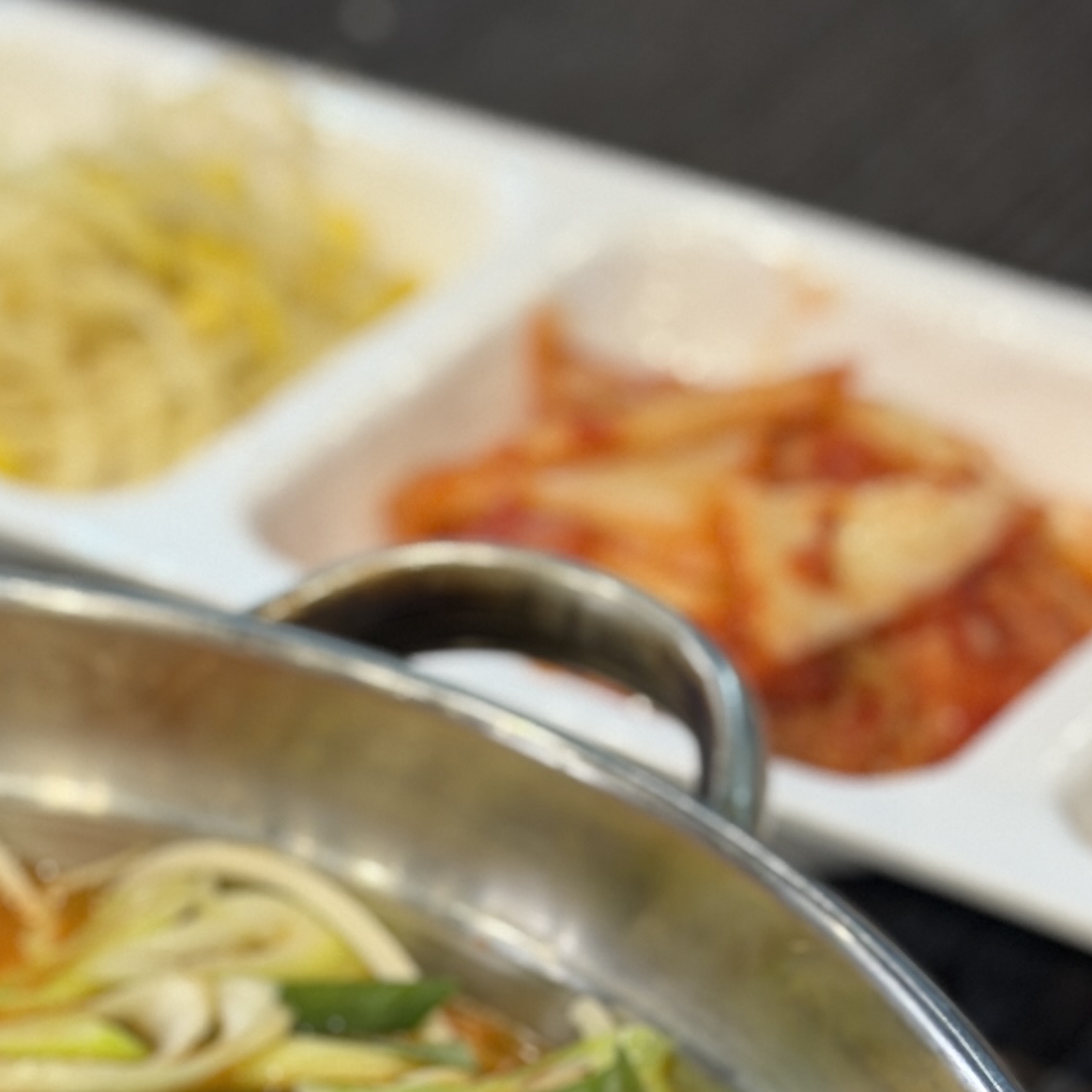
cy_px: 749
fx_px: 5246
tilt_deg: -35.0
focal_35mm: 147
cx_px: 18
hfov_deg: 11.8
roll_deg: +1.3
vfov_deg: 11.9
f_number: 1.78
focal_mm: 6.76
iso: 200
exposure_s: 1/60
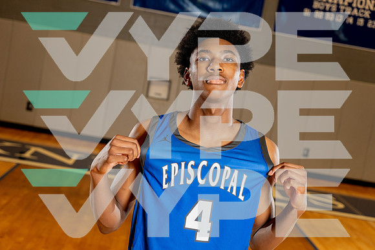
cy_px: 125
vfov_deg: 23.0
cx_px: 188
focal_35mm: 59
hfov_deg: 33.9
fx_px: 615
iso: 250
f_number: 4
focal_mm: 59
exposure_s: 1/250
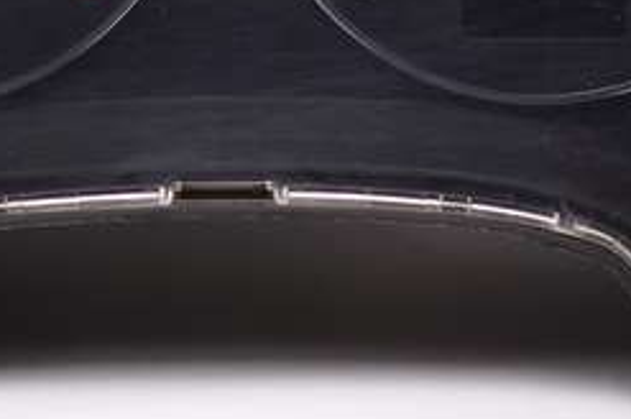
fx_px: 5006
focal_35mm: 286
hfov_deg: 7.2
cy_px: -111
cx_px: 217
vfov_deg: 4.8
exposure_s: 1/100
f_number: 4.5
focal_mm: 31.83
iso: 640
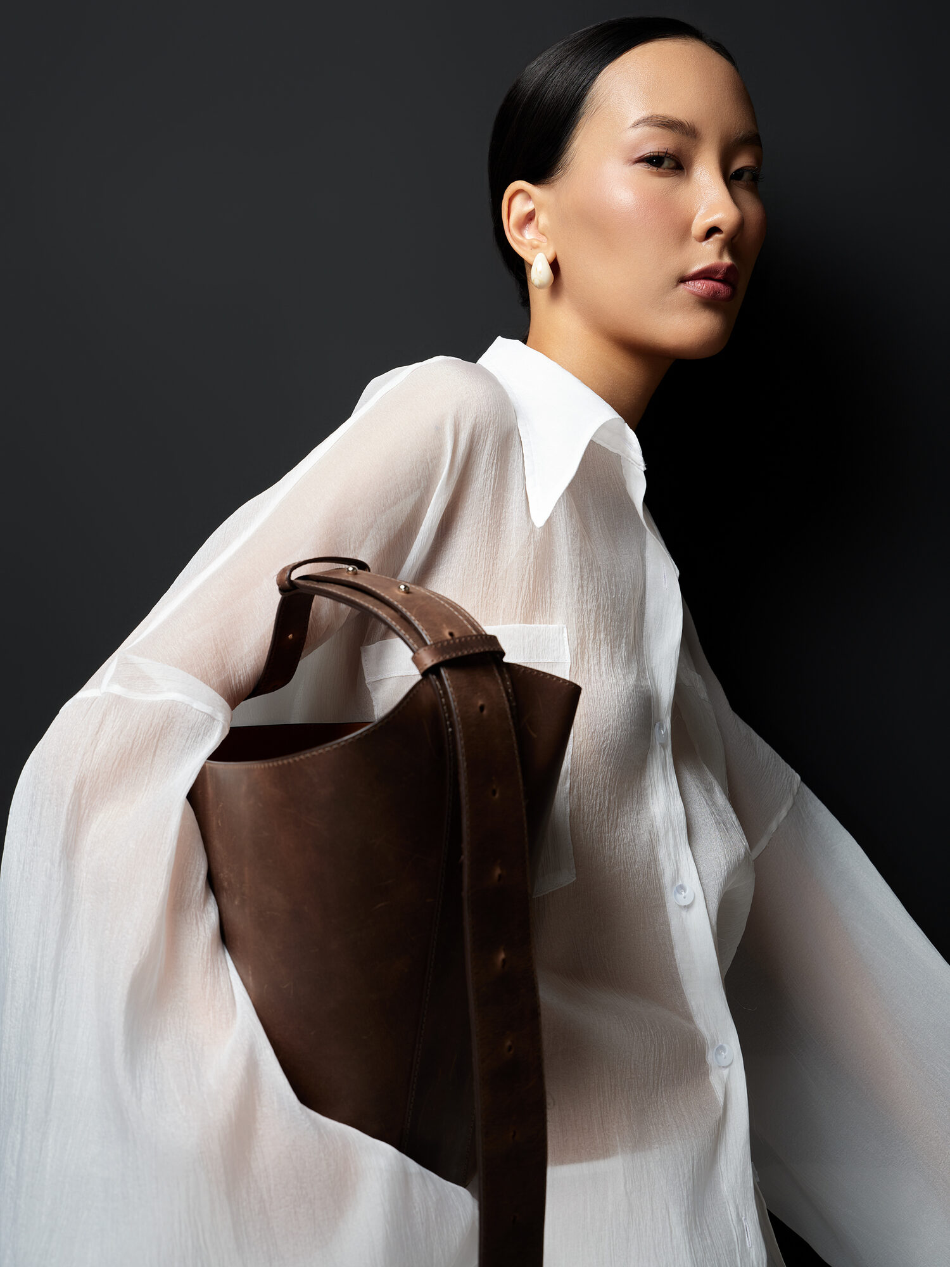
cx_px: 475
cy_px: 634
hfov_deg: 32.9
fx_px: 1610
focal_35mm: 44
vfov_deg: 42.9
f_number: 9
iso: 200
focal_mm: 55.6
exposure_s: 1/125
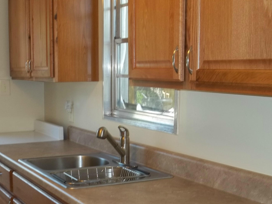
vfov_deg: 25.2
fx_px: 456
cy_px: 126
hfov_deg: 33.2
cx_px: 113
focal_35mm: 58
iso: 64
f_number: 3.3
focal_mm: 5.9
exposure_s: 1/30
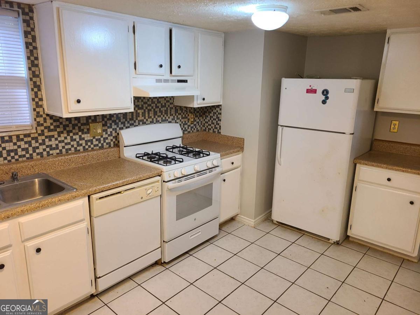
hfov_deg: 67.3
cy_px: 158
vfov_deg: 53.1
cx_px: 210
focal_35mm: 26
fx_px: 315
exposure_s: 1/59
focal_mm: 5.4
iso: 160
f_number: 1.8
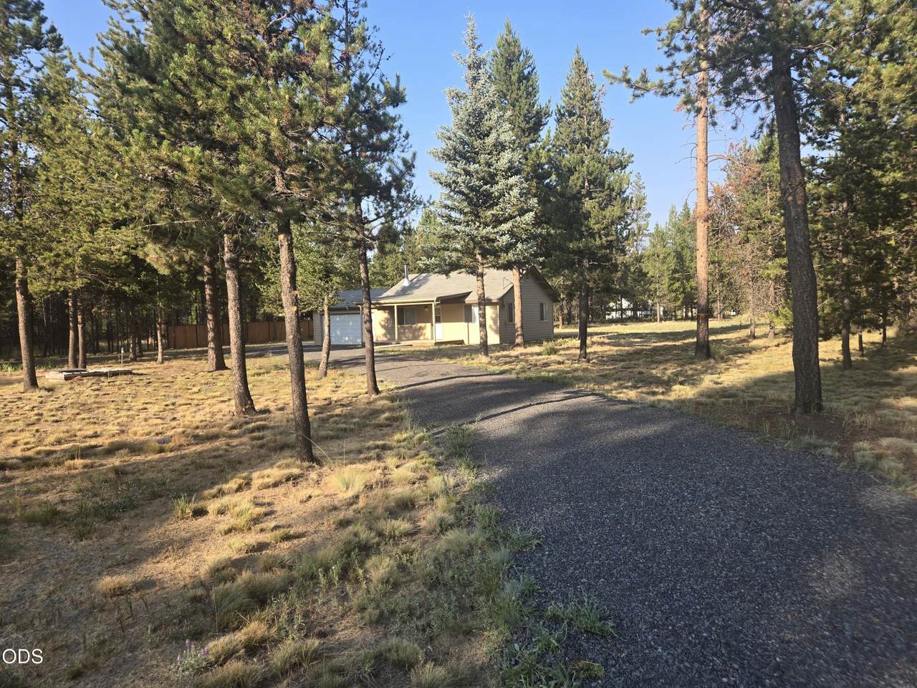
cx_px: 458
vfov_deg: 58.9
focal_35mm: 23
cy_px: 344
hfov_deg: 73.9
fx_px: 609
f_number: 1.8
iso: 25
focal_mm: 5.4
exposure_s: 1/507
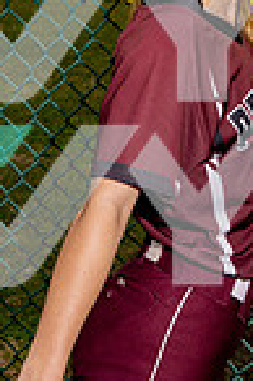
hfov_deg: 12.5
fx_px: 1141
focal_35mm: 108
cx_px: 266
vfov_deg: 18.6
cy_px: 23
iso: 100
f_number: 7.1
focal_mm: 35
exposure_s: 1/250
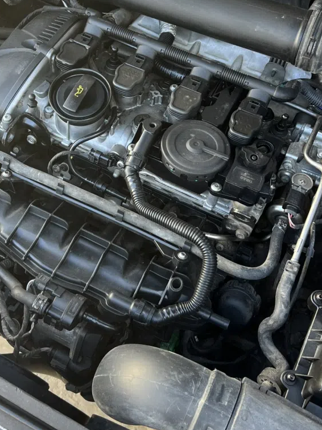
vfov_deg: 40.2
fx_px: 583
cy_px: 161
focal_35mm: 47
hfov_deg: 30.8
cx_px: 129
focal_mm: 5.7
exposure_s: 1/121
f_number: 1.5
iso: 80
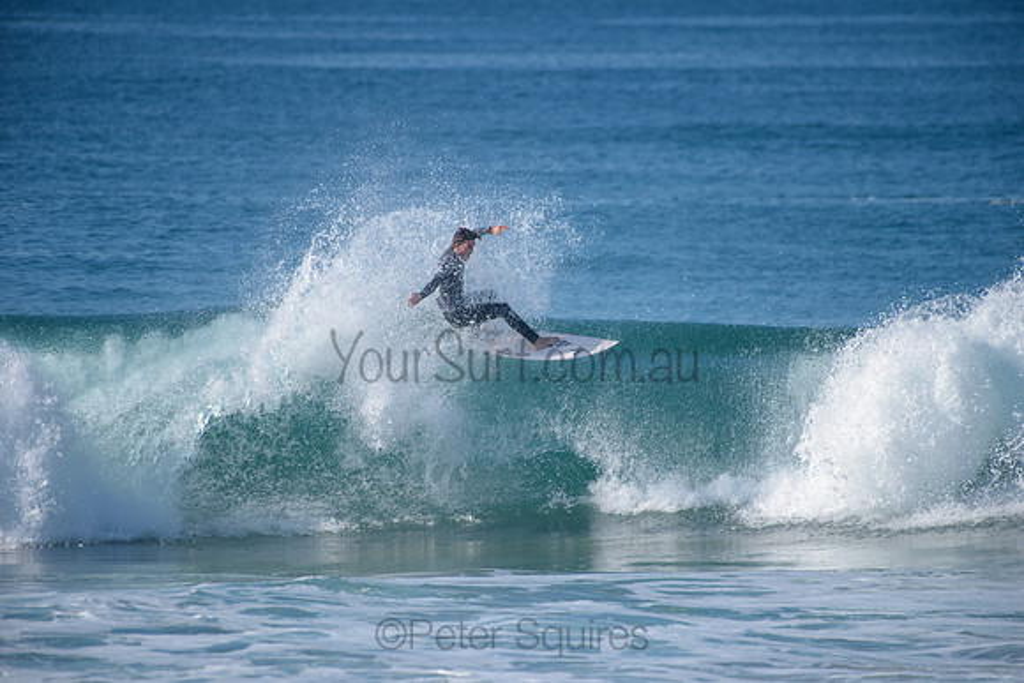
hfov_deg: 4.1
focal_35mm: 500
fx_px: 14225
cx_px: 512
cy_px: 342
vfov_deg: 2.8
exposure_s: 1/2000
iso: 220
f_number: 5.6
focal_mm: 500
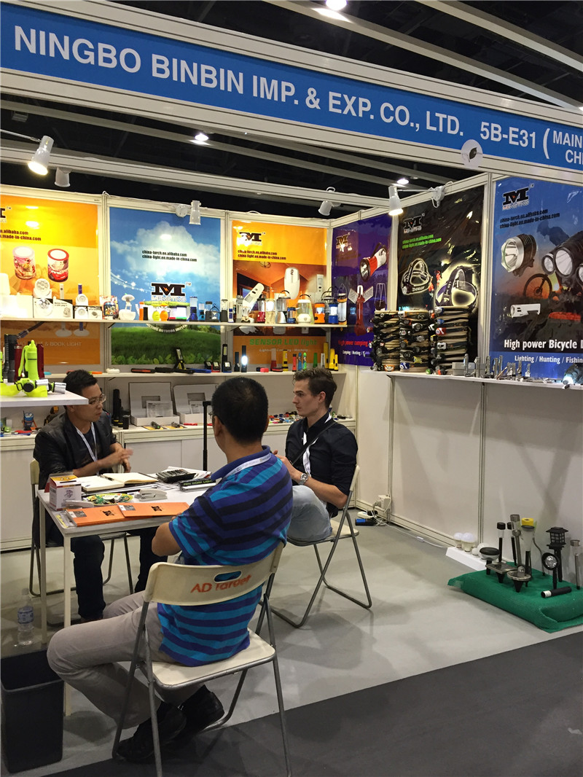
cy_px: 388
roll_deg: -0.6
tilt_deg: -2.8
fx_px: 651
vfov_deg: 61.6
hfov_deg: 48.2
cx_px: 292
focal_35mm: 29
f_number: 2.2
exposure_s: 1/33
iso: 160
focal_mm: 4.15
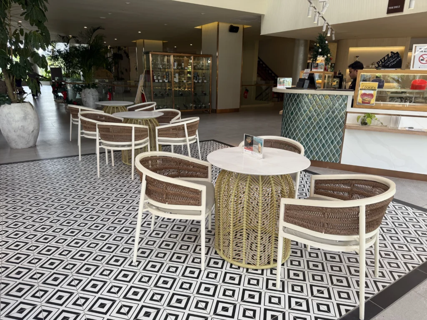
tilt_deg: -15.8
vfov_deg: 56.8
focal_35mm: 24
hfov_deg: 71.6
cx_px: 214
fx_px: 296
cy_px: 160
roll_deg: -1.0
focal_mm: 6.76
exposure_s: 1/143
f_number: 1.78
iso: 50
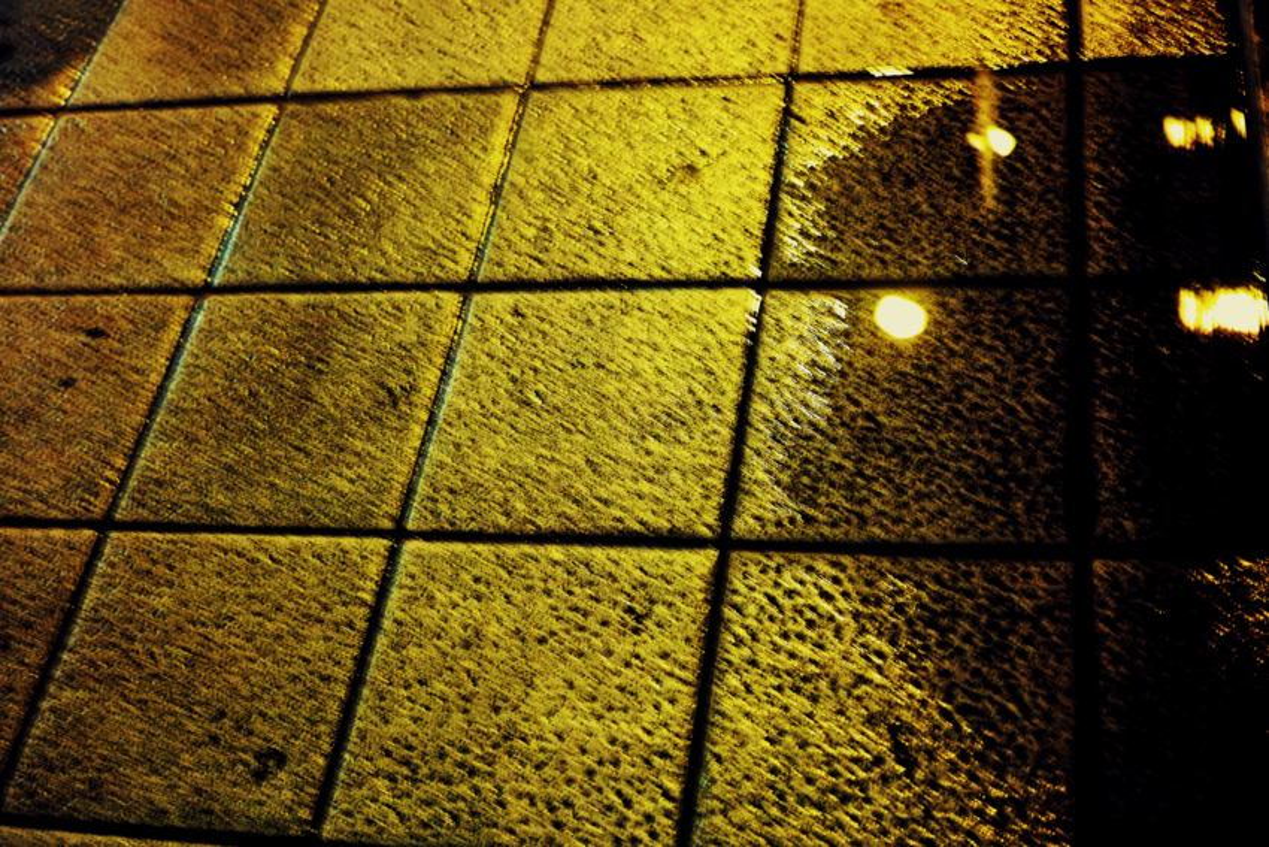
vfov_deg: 29.9
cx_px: 634
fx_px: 1586
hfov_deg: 43.6
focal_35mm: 45
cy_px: 424
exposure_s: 1/3.33
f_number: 2.8
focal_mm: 30
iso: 200
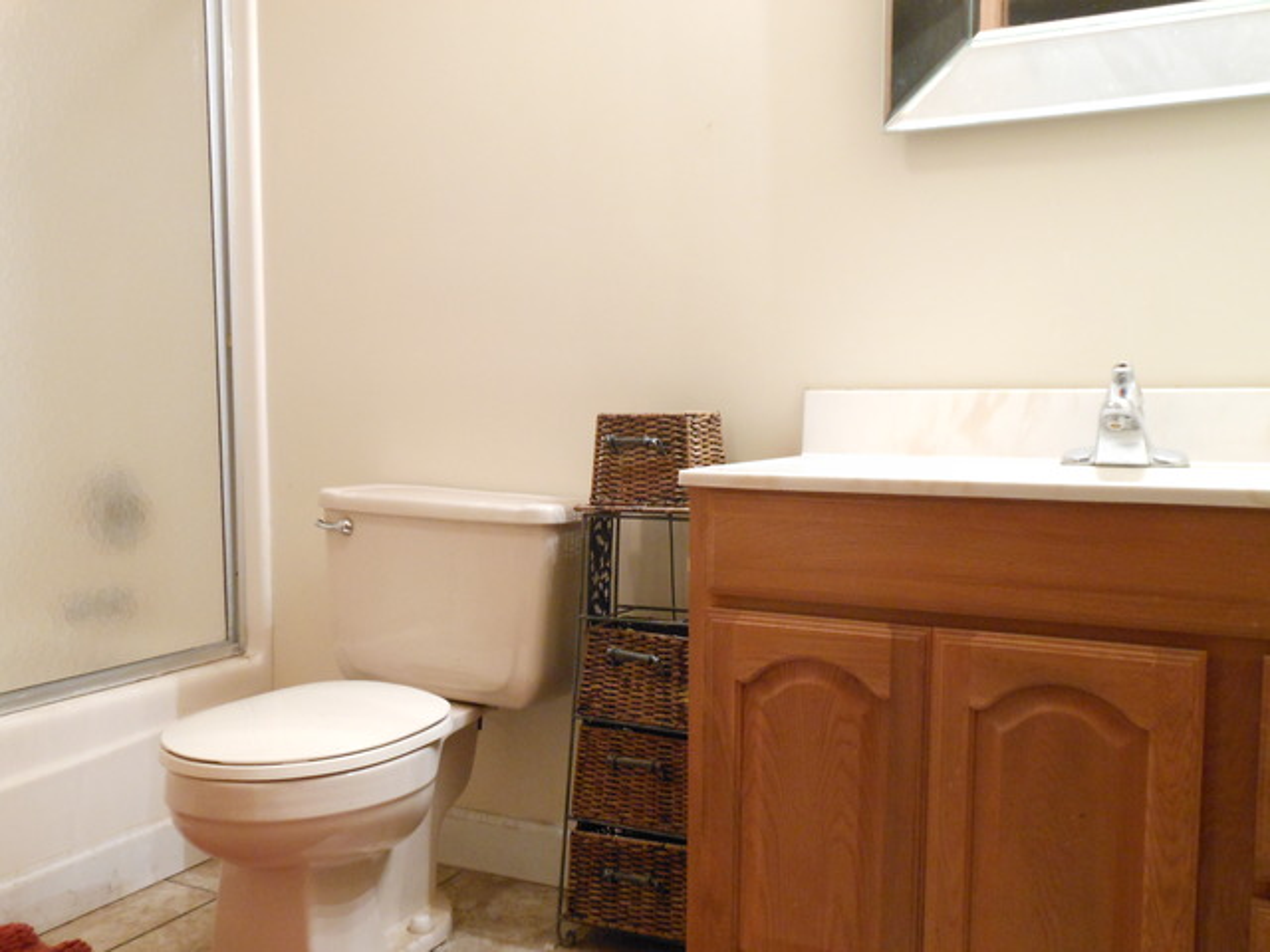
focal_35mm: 33
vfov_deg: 42.9
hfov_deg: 55.4
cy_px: 476
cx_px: 635
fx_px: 1211
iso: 500
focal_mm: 6
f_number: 3.5
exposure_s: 1/8
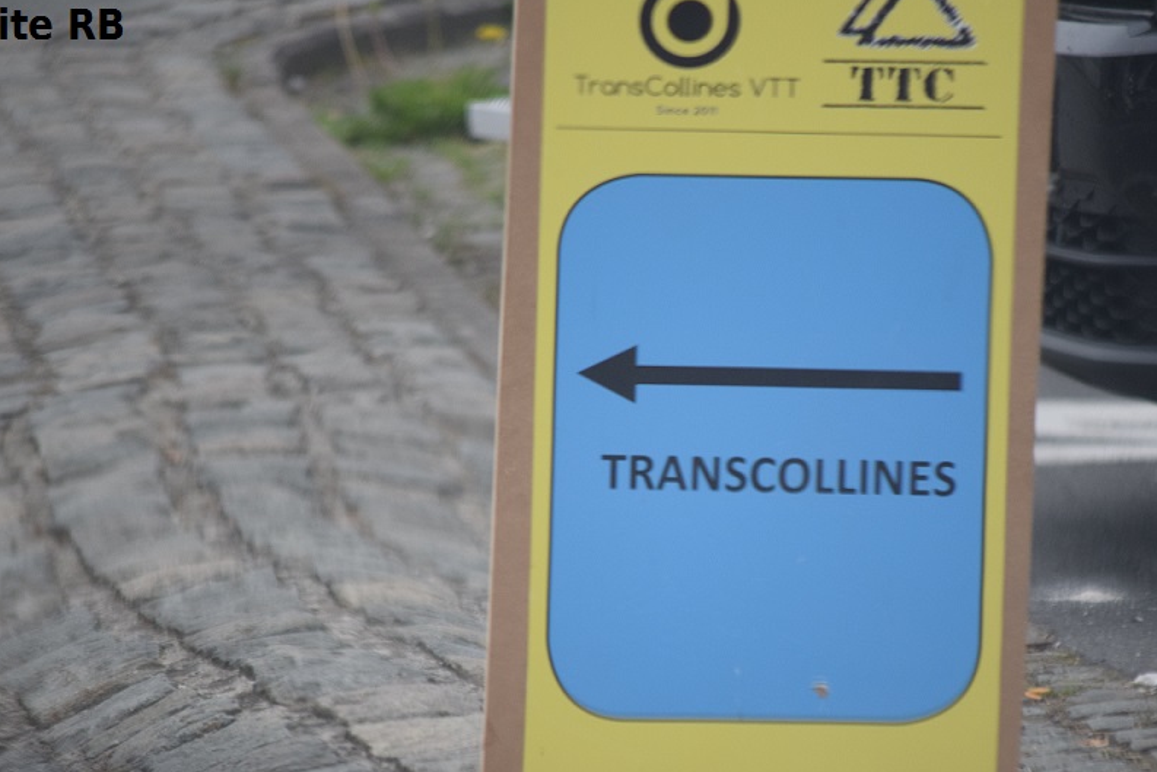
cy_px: 448
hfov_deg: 5.7
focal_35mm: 363
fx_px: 11668
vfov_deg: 3.8
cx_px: 649
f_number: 5.6
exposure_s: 1/800
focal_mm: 200
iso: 800
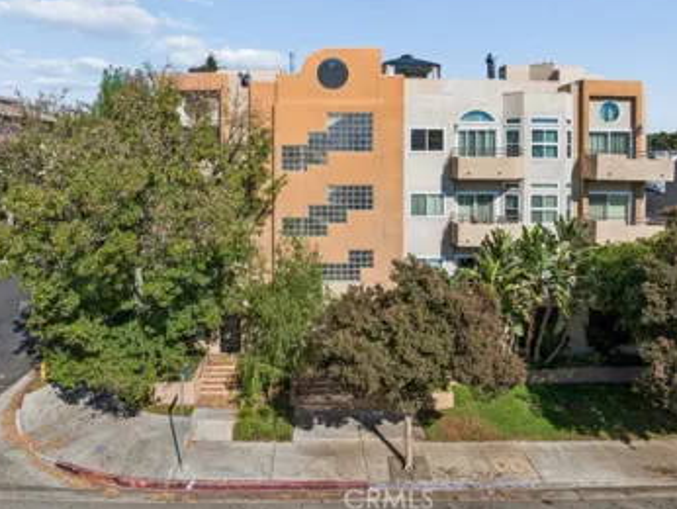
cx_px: 332
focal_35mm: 25
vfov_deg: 54.9
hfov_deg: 69.3
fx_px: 489
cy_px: 251
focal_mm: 12.3
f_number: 2.8
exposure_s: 1/120
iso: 100
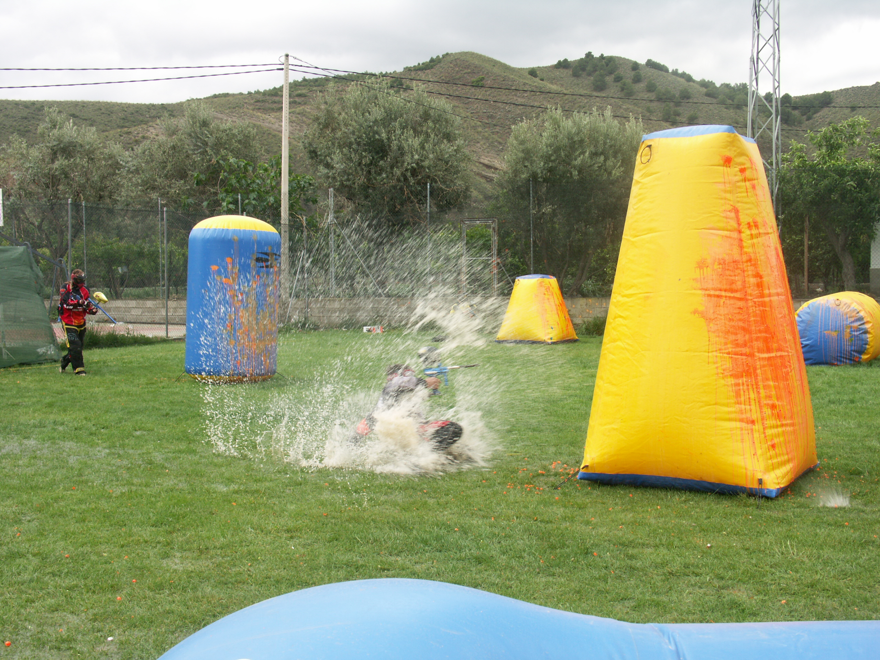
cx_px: 440
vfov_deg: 32.9
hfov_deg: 42.9
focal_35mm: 44
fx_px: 1119
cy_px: 330
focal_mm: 11.45
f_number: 5
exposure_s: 1/125
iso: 64
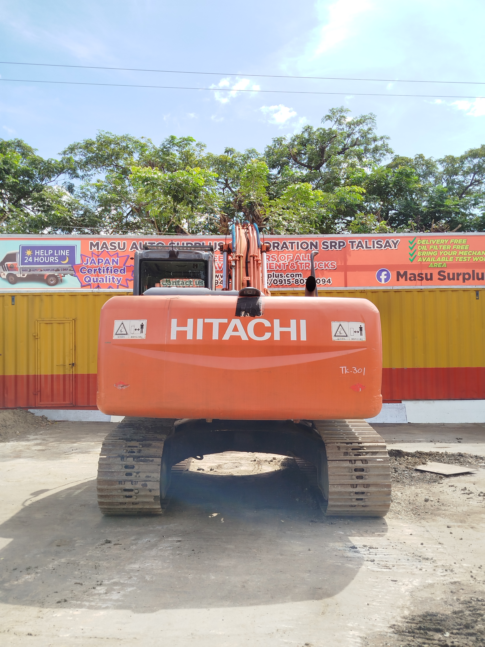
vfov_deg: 58.4
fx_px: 579
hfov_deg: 45.4
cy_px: 324
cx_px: 242
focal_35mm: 31
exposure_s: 1/786
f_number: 1.7
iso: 50
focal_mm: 5.31
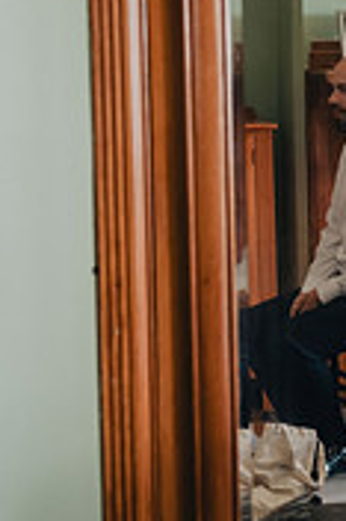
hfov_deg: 9.6
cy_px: 219
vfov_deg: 14.6
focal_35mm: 141
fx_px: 2037
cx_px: 393
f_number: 2.8
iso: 2000
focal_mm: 55
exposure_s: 1/80
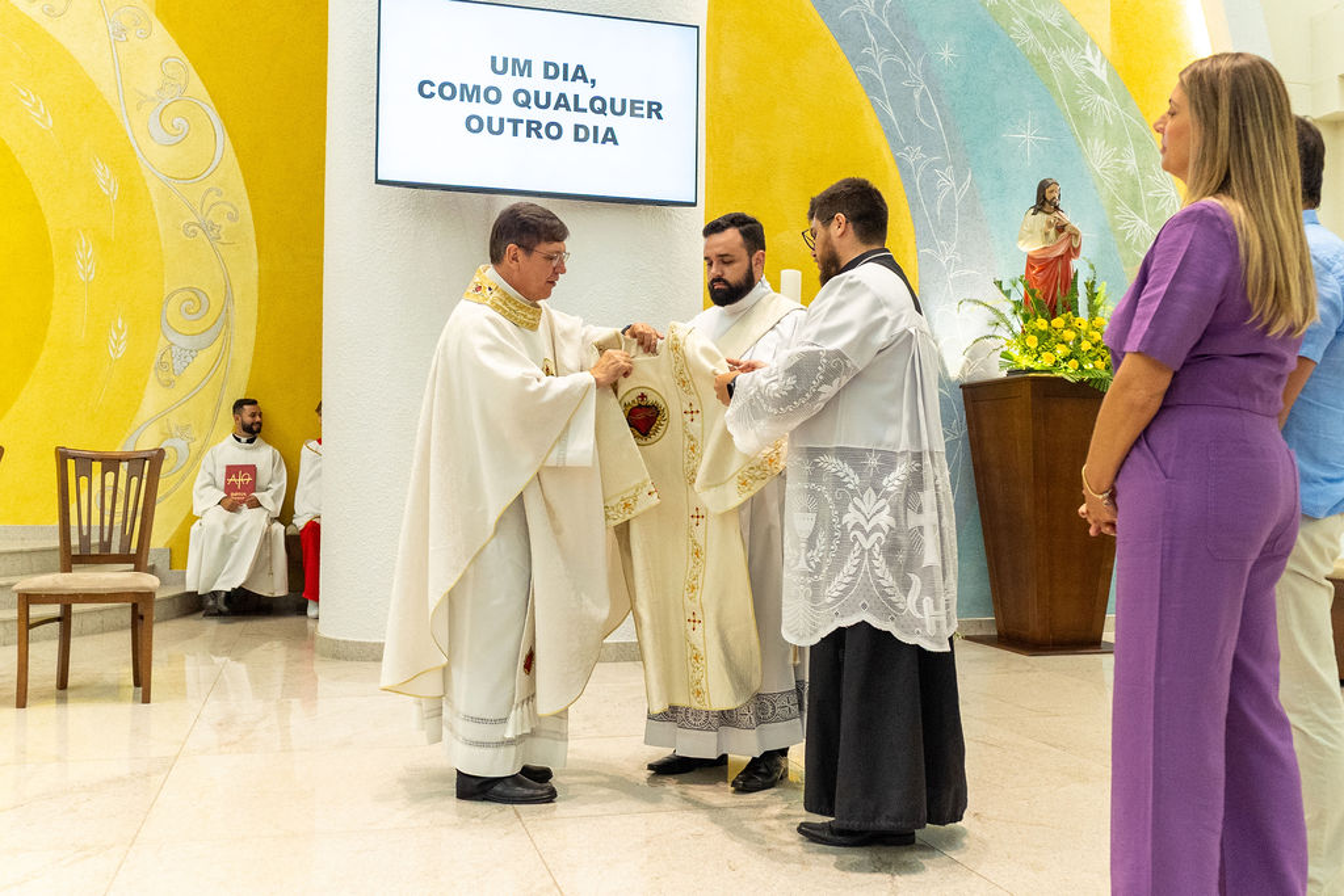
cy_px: 448
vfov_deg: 43.6
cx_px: 672
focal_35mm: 30
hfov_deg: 61.9
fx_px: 1120
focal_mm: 20
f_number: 3.2
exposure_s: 1/200
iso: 1600
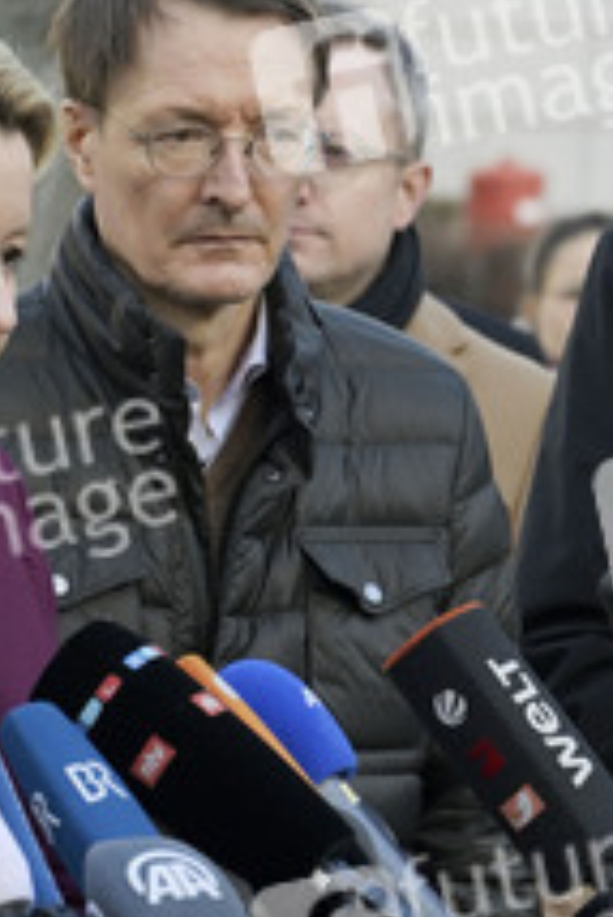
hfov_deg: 4.3
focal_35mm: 317
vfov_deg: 6.5
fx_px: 8083
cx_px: 81
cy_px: 716
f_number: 8
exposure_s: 1/1000
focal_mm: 170
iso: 4000
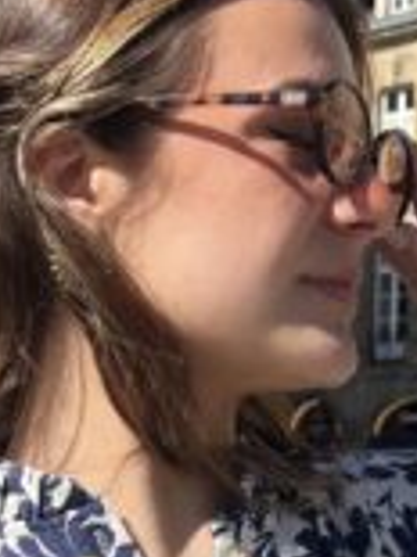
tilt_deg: -7.7
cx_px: 237
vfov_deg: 18.7
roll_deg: -0.6
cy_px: 756
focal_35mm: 96
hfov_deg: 15.4
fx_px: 1544
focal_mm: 5.7
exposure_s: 1/4630
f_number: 1.5
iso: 50
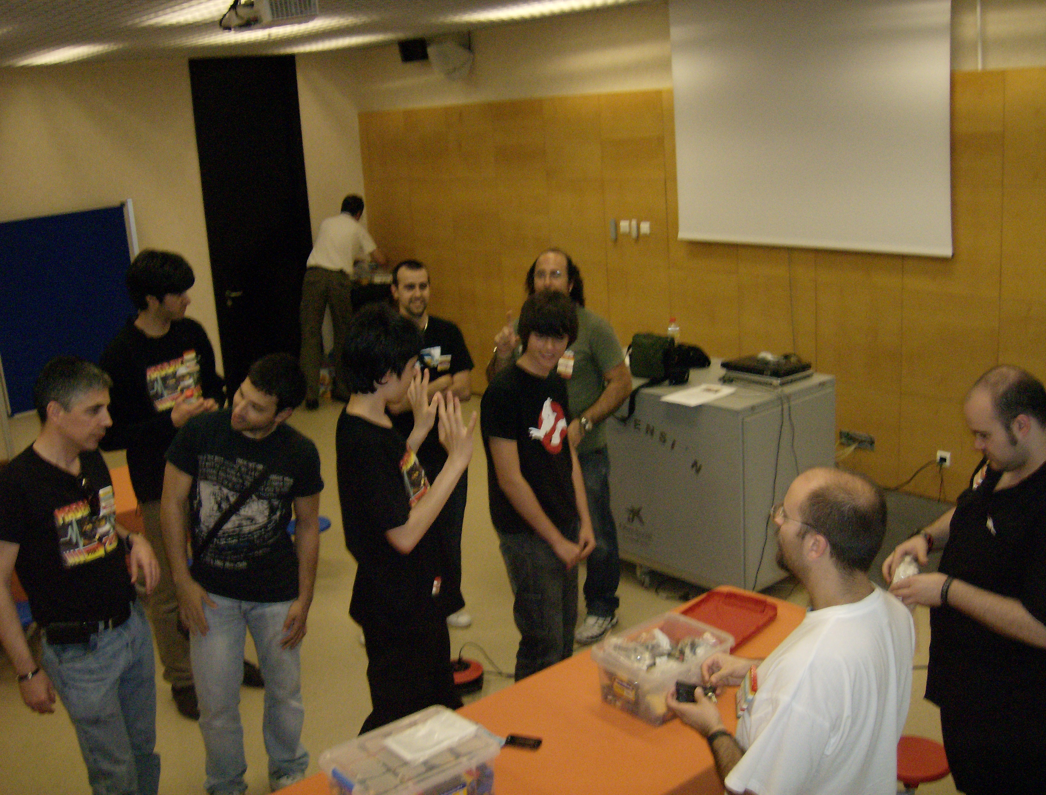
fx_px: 1093
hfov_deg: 51.1
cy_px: 398
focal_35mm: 36
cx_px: 523
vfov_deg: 40.0
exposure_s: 1/60
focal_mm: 6
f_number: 2.8
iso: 200
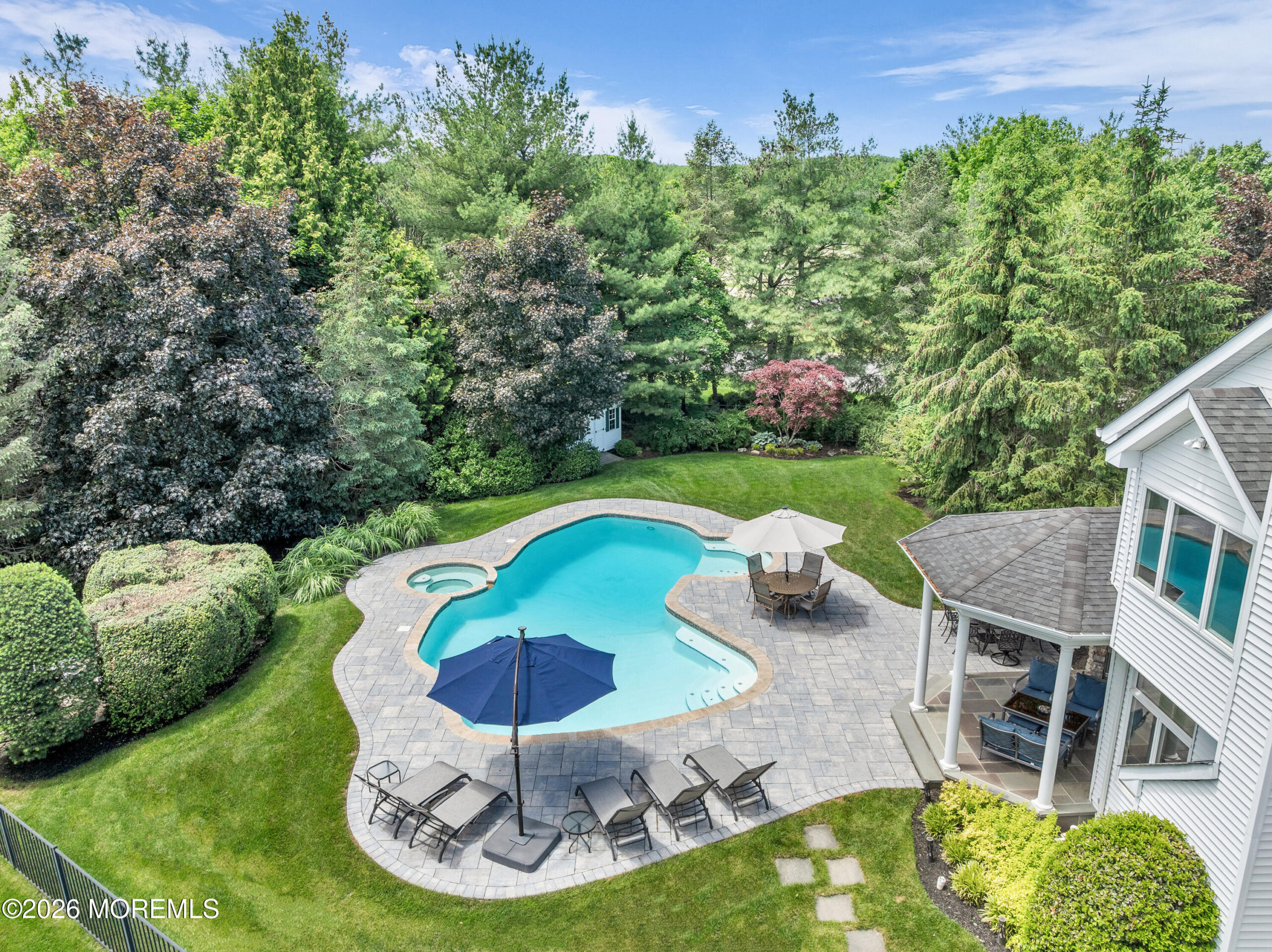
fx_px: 881
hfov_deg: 71.6
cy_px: 476
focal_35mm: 24
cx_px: 636
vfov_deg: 56.8
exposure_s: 1/320
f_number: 2.8
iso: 140
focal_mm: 12.29
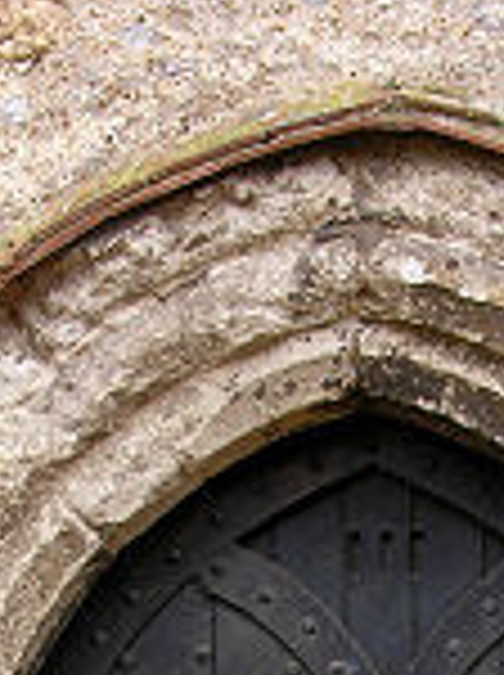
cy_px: 972
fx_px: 3232
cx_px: 380
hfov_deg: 8.9
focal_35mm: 166
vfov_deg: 11.5
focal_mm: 13.8
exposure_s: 1/65.5
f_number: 3.9
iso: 50
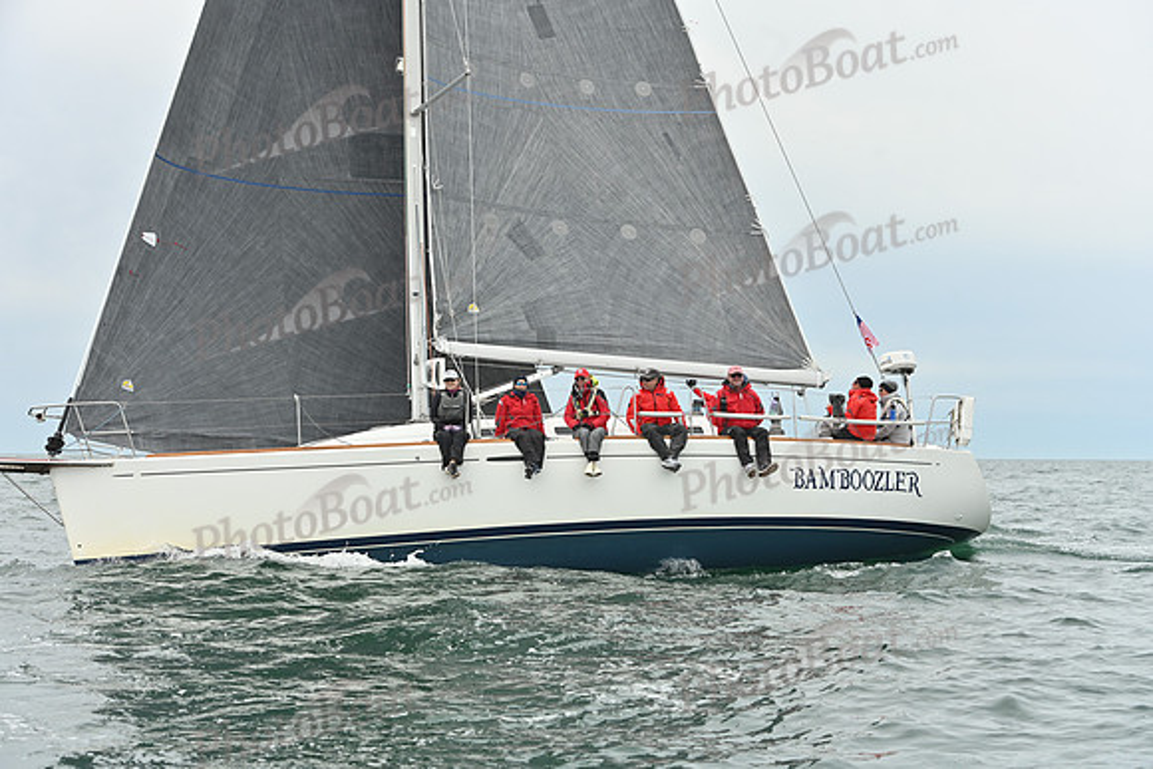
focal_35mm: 70
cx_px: 576
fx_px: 2242
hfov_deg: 28.8
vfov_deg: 19.5
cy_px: 384
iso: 320
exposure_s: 1/1250
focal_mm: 70
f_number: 6.3
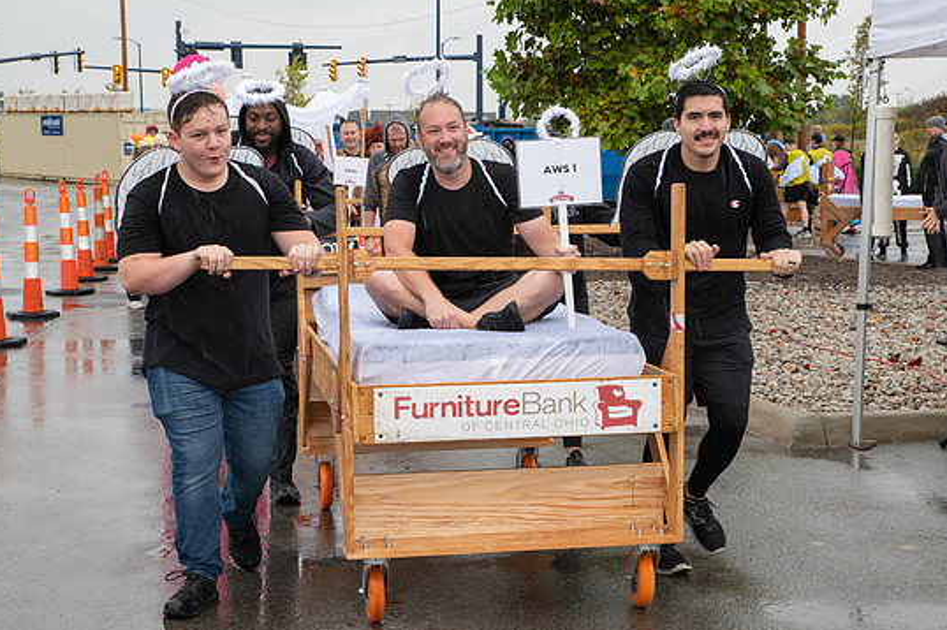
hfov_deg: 29.7
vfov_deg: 20.0
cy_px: 360
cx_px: 514
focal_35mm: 68
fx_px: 1788
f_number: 7.1
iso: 400
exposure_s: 1/200
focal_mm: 55
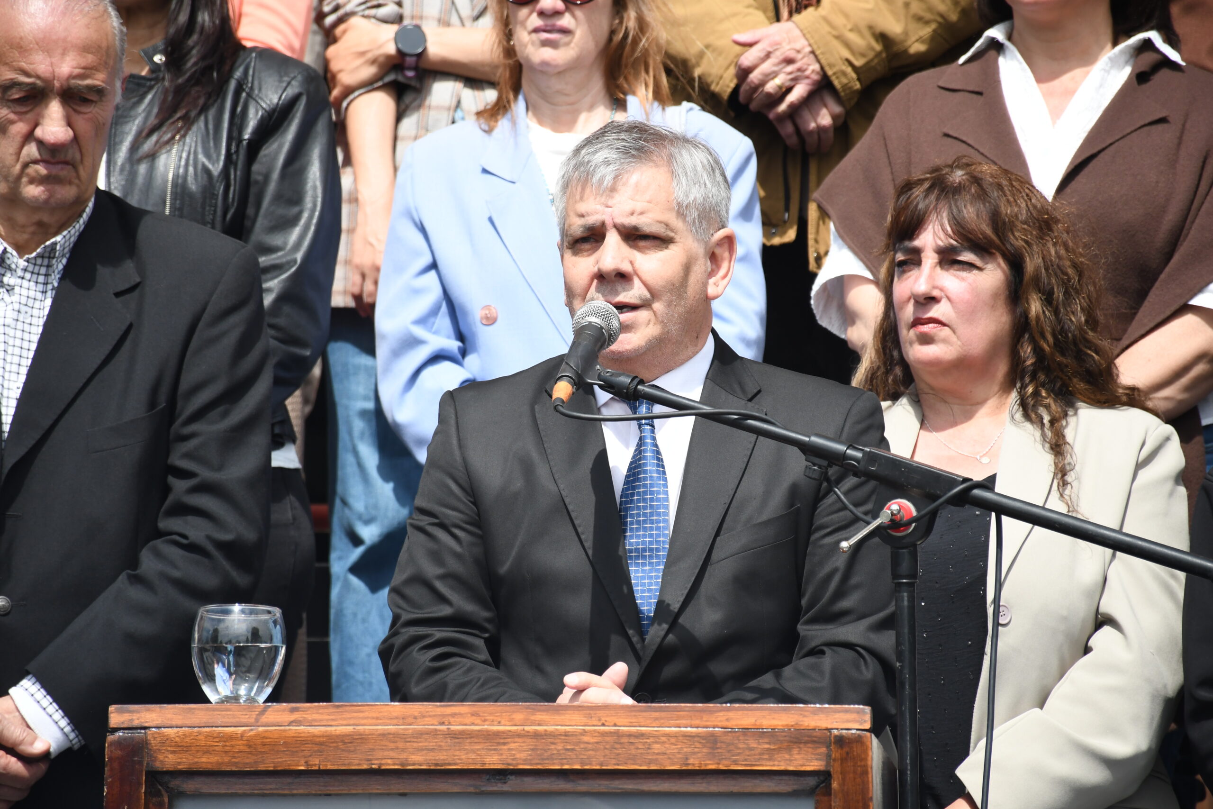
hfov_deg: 9.8
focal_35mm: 210
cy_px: 404
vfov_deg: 6.5
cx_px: 606
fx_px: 7076
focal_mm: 140
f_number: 5.6
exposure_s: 1/1600
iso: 500
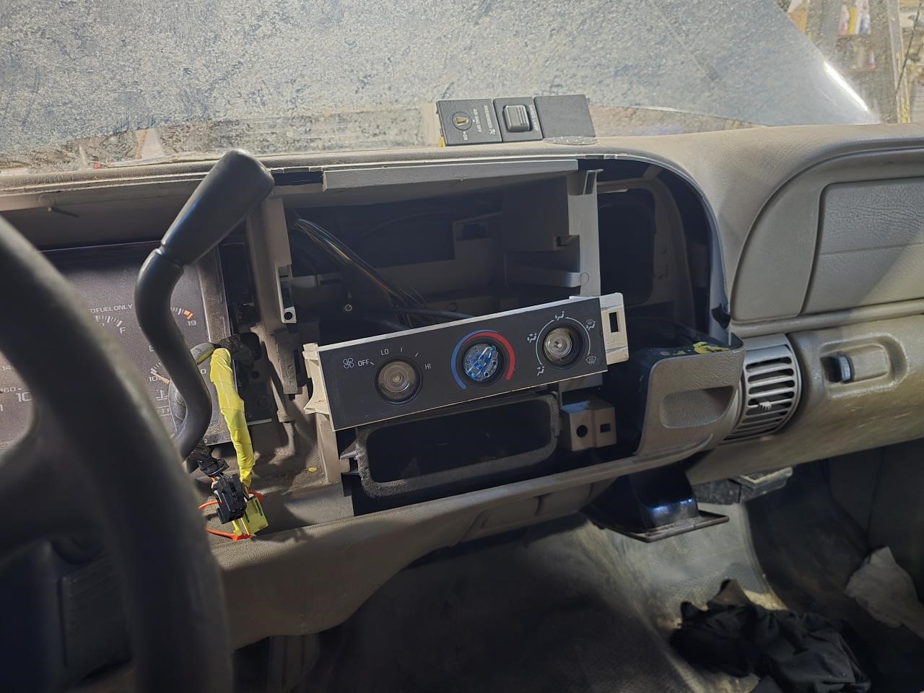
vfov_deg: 58.9
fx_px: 614
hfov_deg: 73.9
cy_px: 346
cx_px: 462
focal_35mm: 23
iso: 2000
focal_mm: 6.3
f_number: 1.7
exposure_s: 1/24
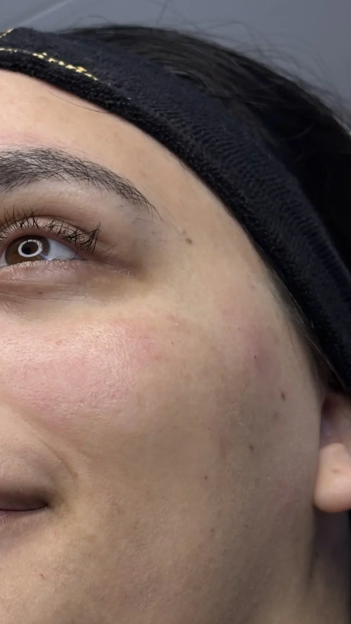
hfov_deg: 13.7
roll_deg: +28.6
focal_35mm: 87
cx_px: 16
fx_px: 1439
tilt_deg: -34.6
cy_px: 313
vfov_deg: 24.5
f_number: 1.6
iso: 32
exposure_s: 1/337
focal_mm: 5.96
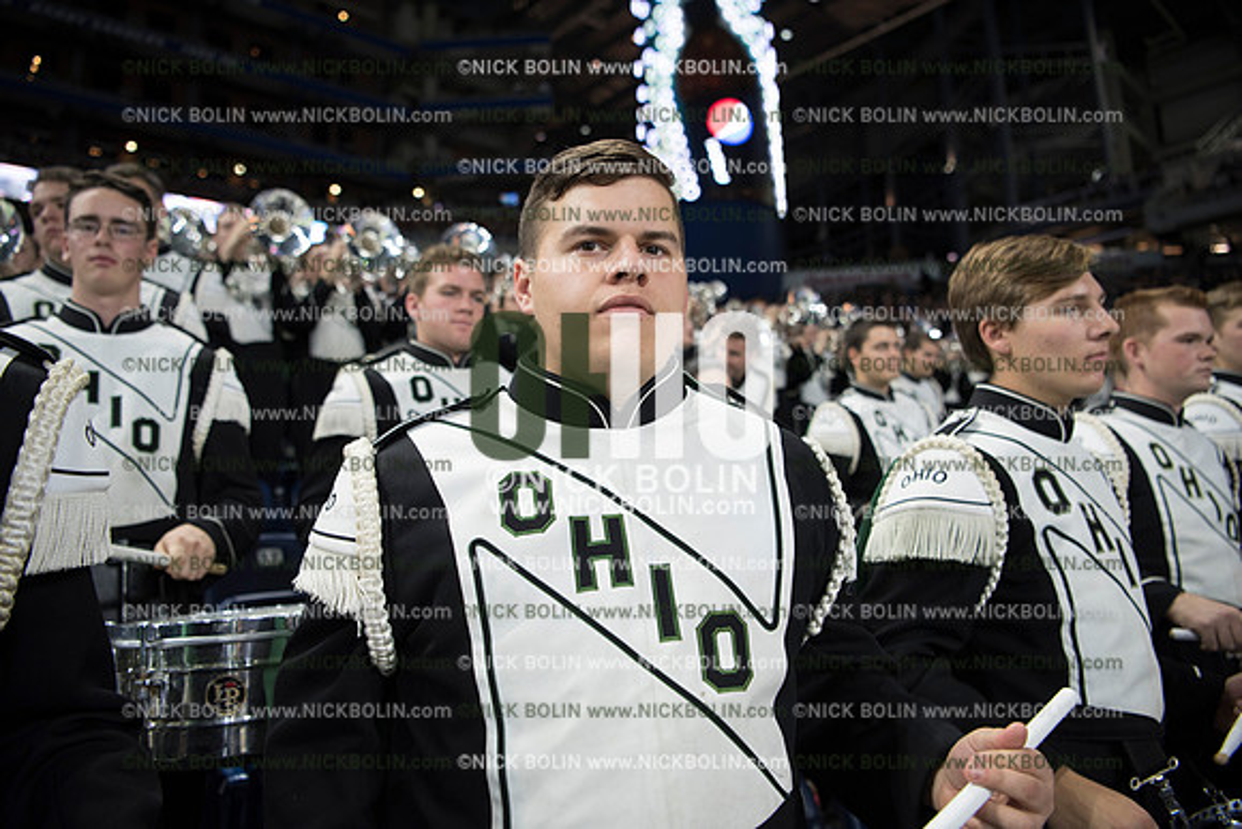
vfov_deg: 53.2
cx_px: 621
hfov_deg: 73.7
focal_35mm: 24
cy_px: 414
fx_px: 828
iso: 1250
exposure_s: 1/320
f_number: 2.8
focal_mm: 24
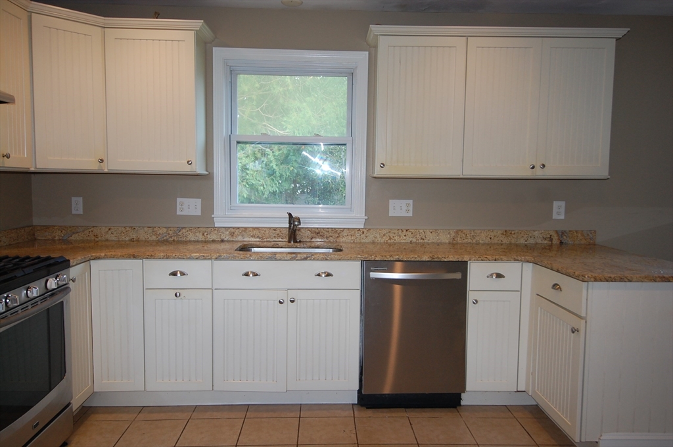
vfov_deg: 47.8
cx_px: 336
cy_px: 224
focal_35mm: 27
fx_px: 504
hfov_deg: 67.5
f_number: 4
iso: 400
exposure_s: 1/60
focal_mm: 18
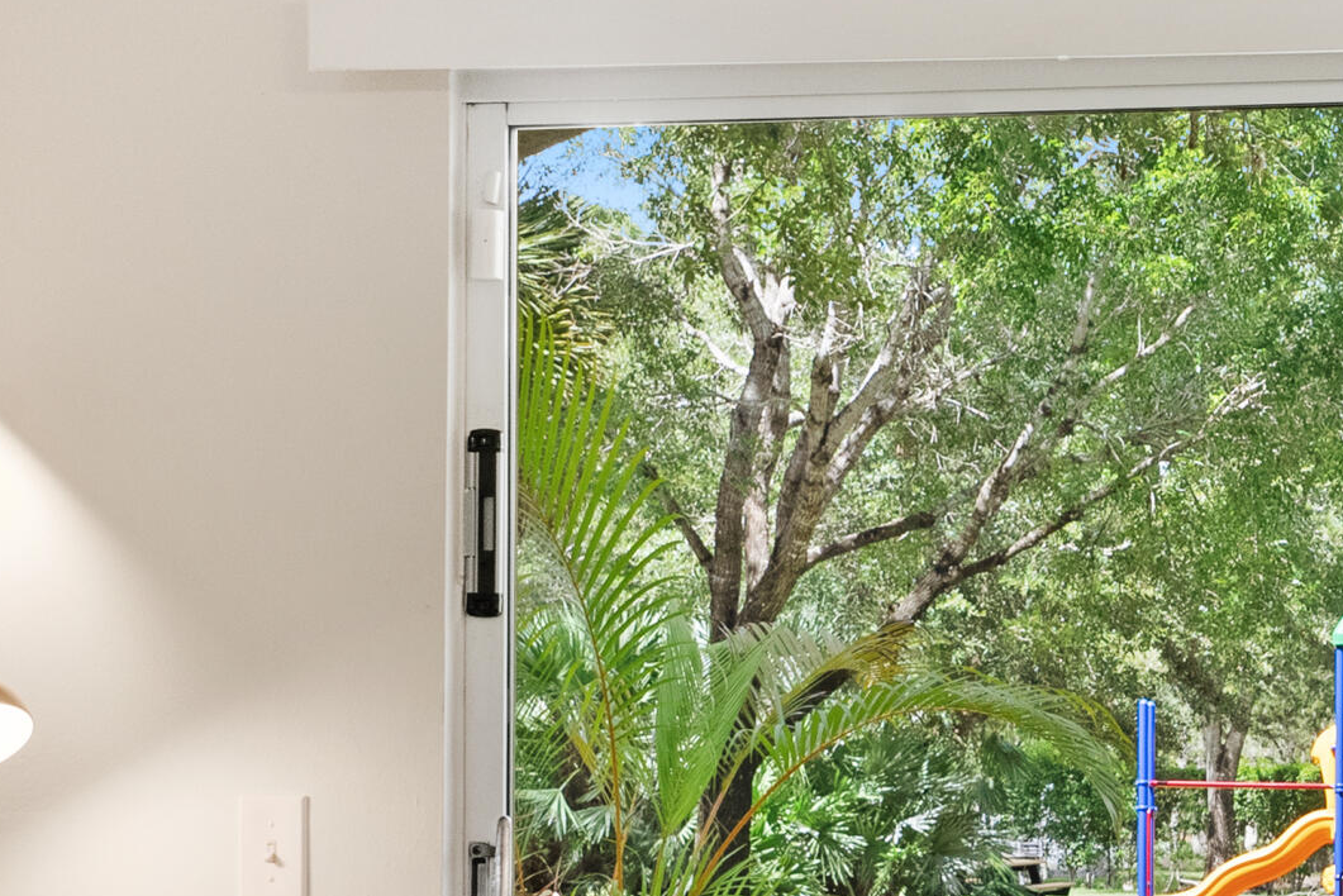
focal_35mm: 99
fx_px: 3694
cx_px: 1394
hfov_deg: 19.9
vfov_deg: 13.7
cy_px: 856
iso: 2000
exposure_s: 1/160
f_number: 8
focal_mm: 35
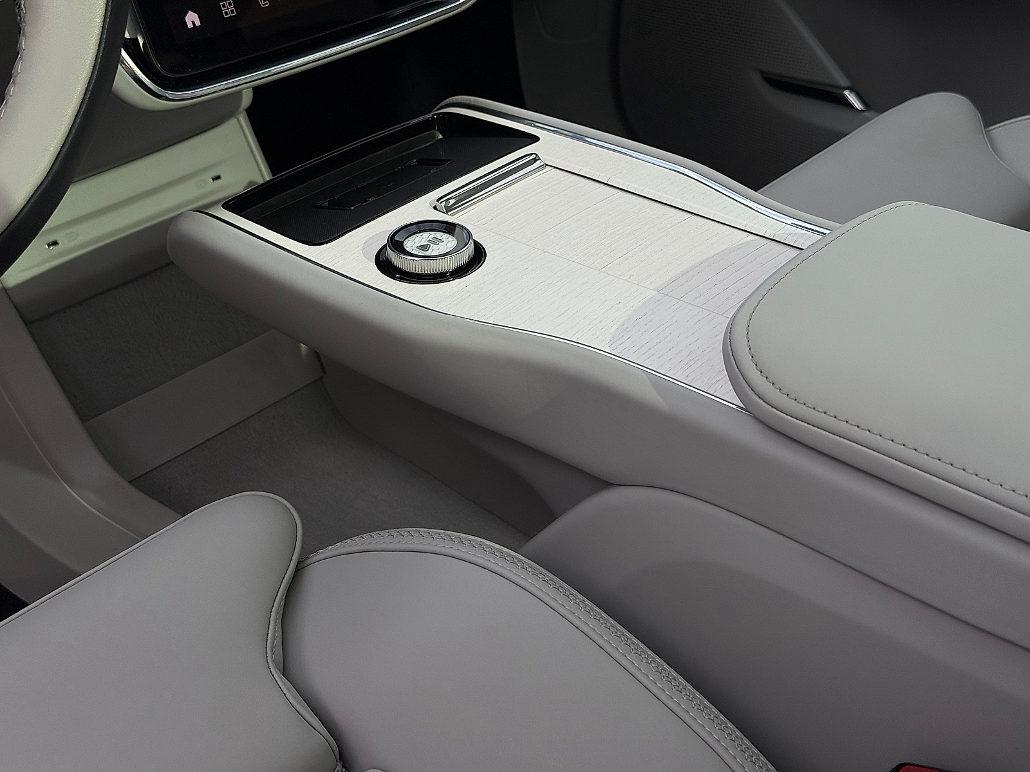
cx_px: 515
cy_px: 386
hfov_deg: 39.7
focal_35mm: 48
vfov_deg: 30.3
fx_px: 1428
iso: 64
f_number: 1.78
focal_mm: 6.76
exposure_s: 1/1167
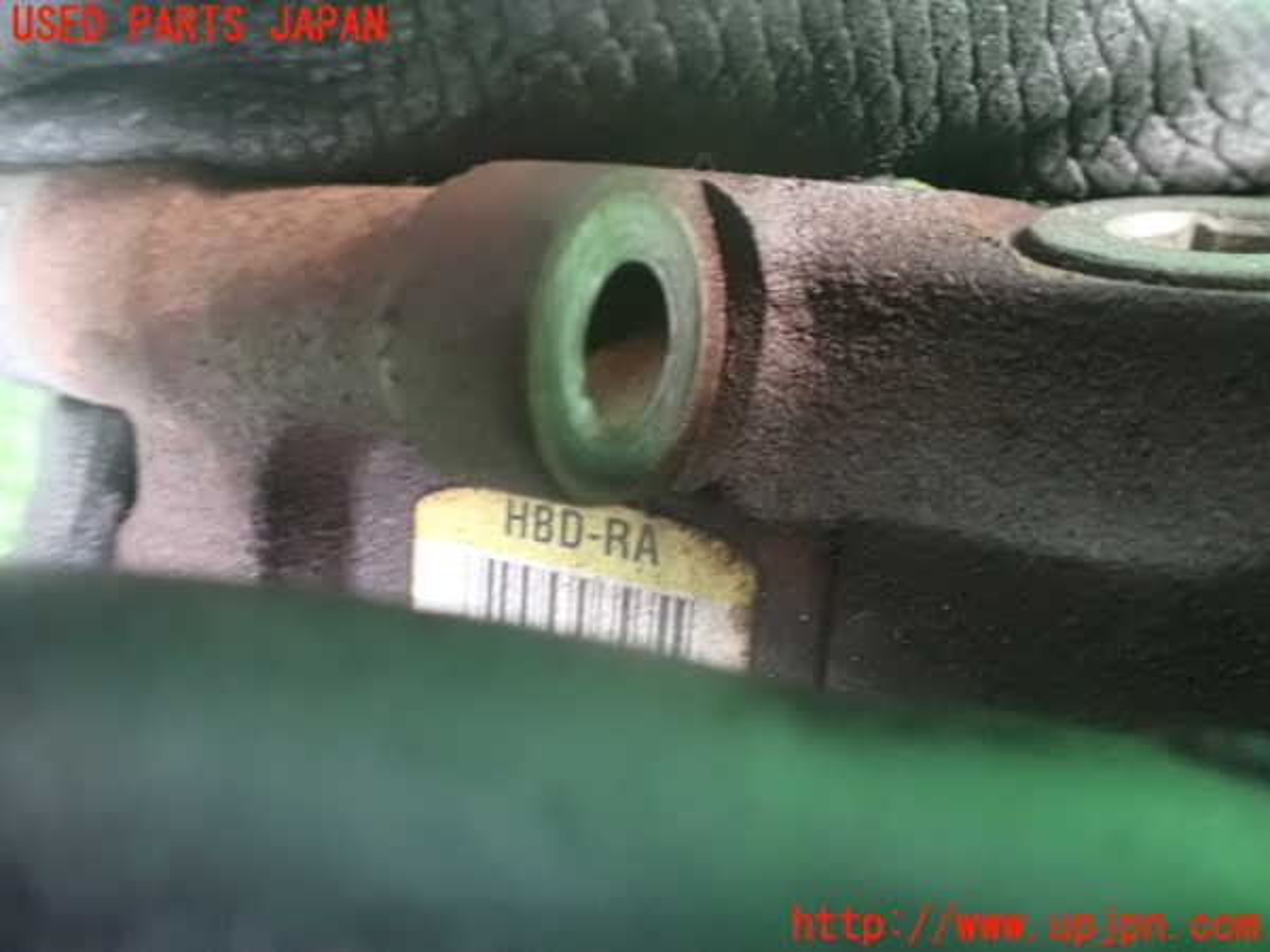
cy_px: 476
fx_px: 1101
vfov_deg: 46.8
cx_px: 635
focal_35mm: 30
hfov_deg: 60.0
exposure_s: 1/20
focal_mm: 5.4
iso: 1600
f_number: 2.3
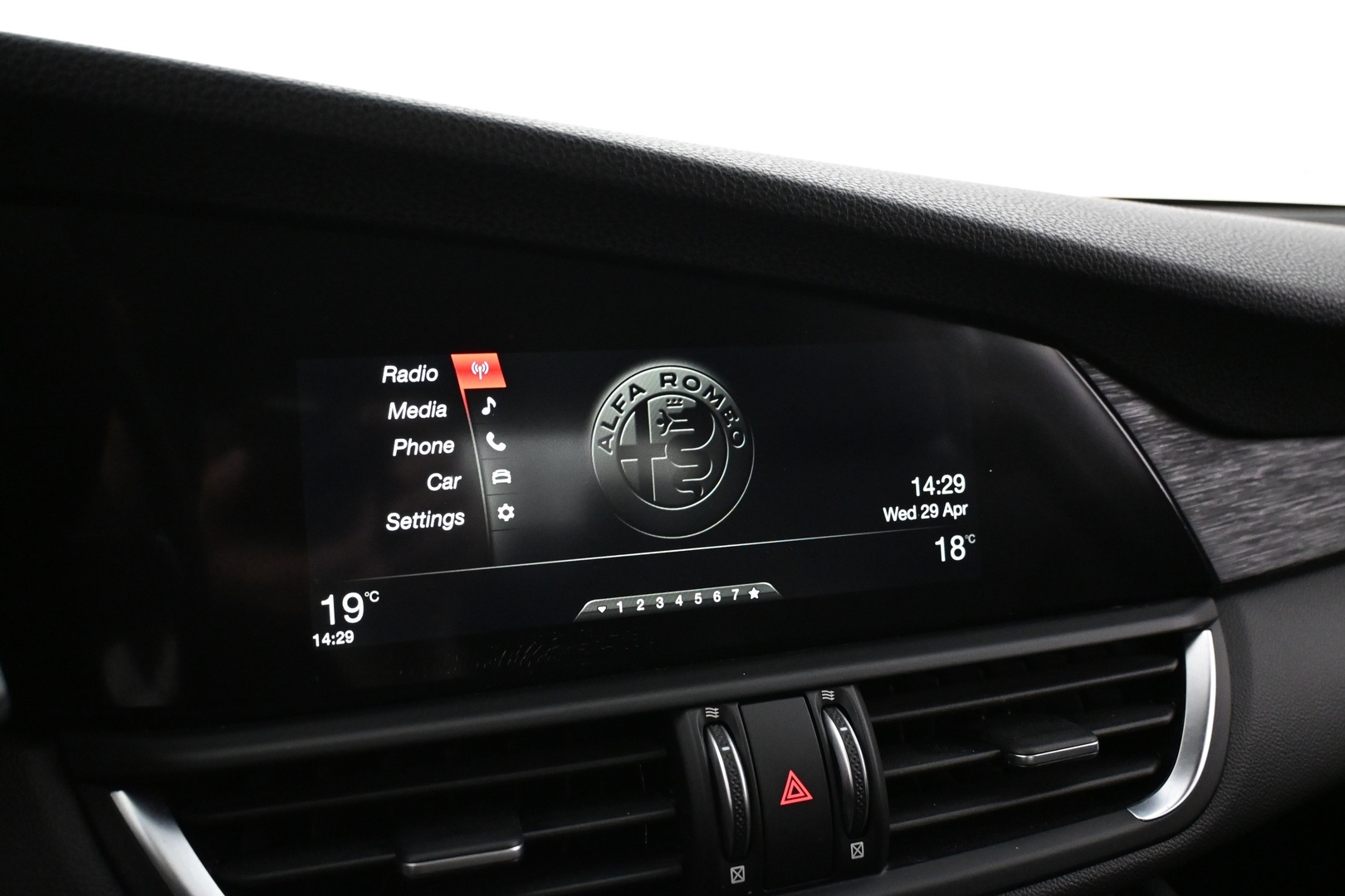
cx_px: 672
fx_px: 1093
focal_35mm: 29
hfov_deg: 63.2
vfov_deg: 44.6
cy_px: 448
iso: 4000
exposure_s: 1/50
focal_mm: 19.5
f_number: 3.8
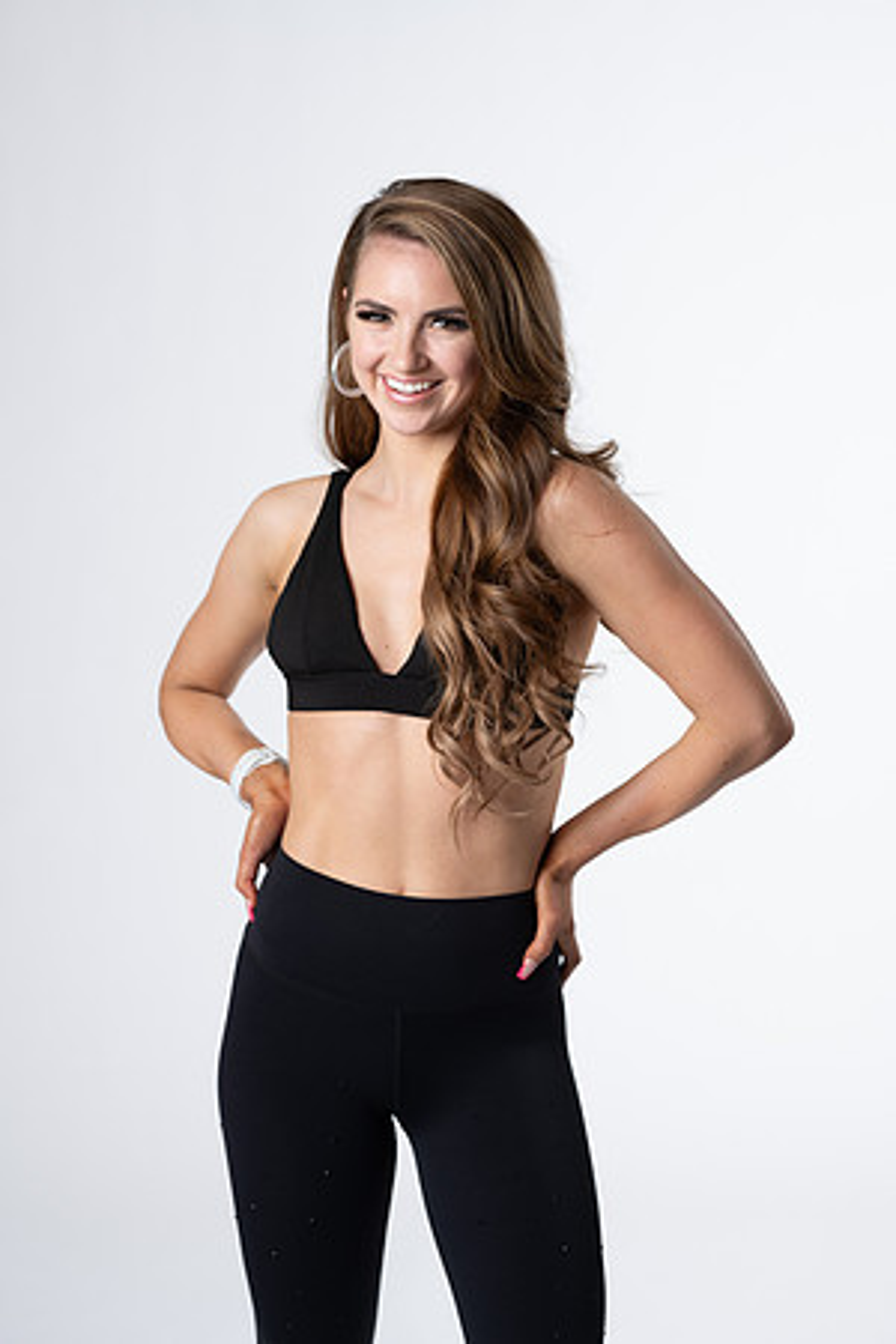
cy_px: 672
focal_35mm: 85
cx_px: 448
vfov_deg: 23.9
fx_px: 3173
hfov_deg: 16.1
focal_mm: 85
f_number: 4
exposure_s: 1/160
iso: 200
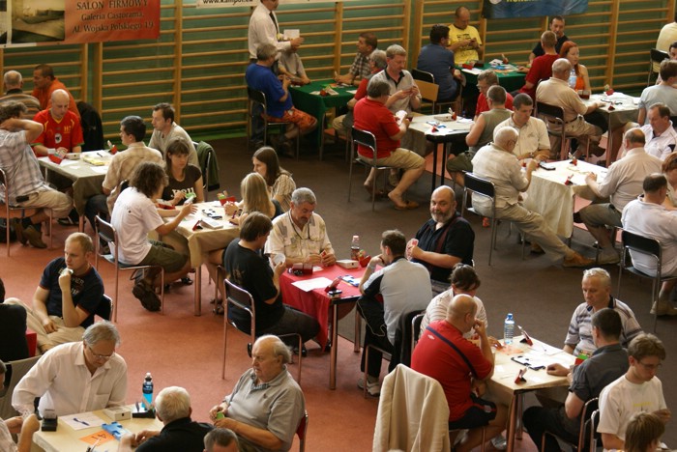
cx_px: 338
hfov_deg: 19.4
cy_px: 226
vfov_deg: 13.1
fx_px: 1976
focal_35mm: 105
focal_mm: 70
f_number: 5.6
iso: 400
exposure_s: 1/50
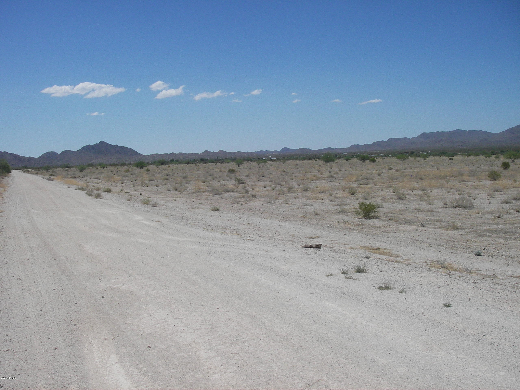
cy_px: 195
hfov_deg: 49.0
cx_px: 260
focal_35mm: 38
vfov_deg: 37.7
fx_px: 571
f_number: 6.6
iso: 64
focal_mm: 6.3
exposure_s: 1/640
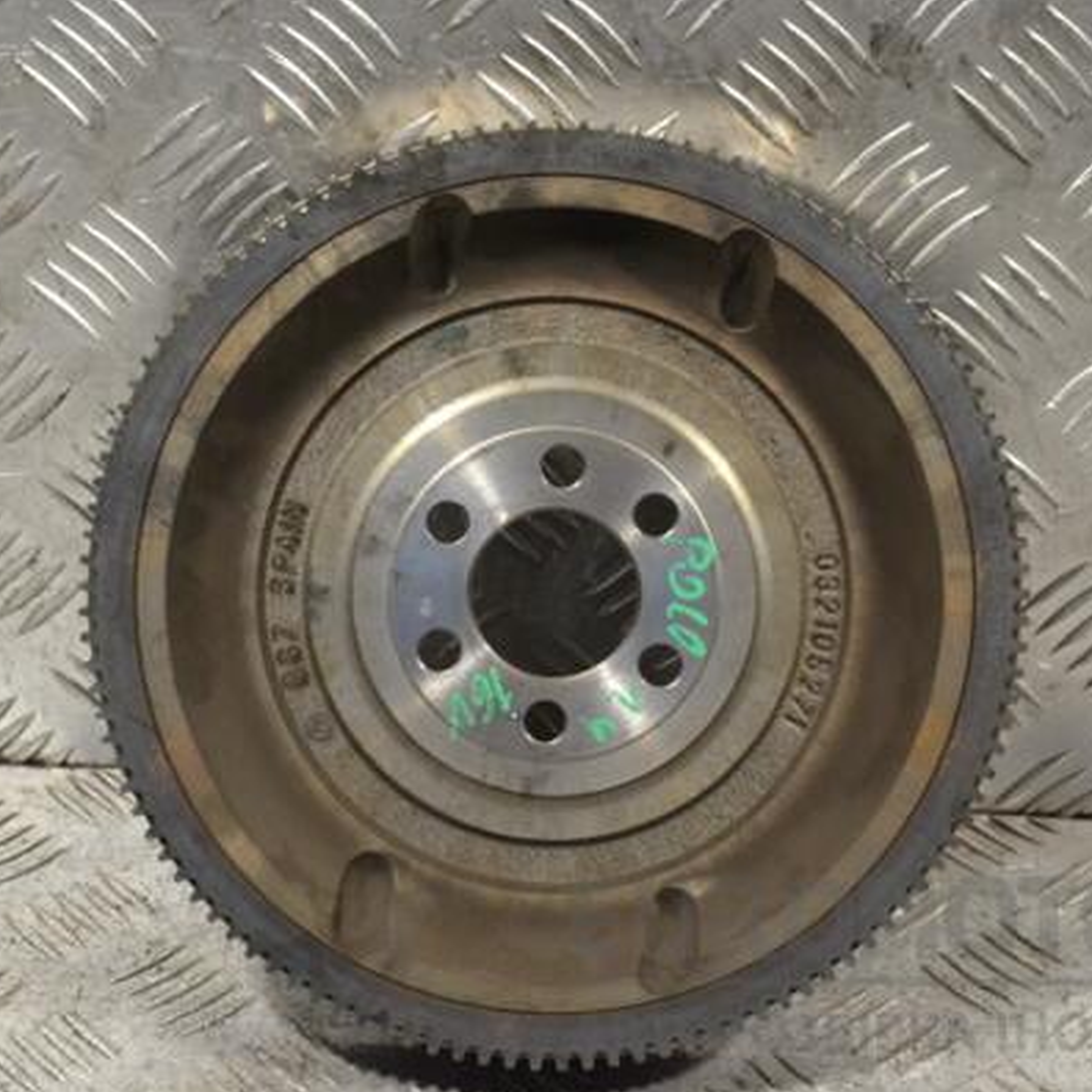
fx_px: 3176
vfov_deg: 19.5
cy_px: 550
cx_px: 520
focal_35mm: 89
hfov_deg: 19.5
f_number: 8
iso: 3200
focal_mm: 46
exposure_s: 1/250
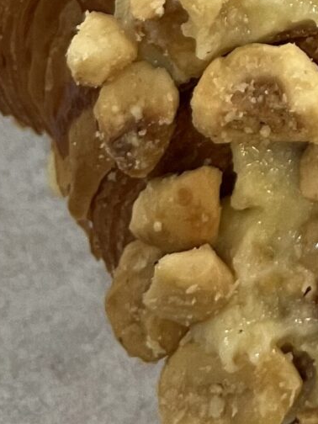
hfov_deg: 10.4
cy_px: -477
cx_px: 623
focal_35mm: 132
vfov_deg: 12.7
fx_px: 1617
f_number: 1.6
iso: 160
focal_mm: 5.1
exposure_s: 1/40
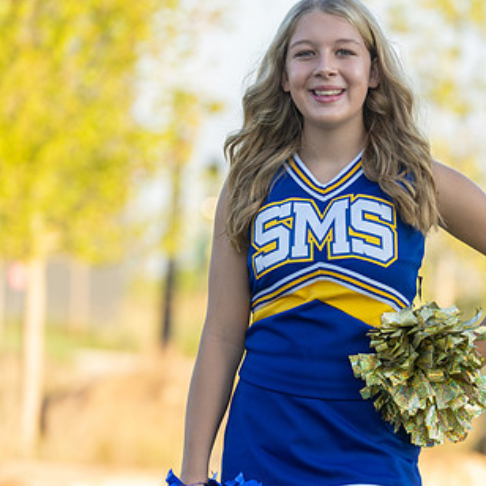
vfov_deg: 7.8
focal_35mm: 223
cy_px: 248
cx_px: 360
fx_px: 3542
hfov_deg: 7.8
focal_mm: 132
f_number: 3.2
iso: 125
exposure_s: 1/400
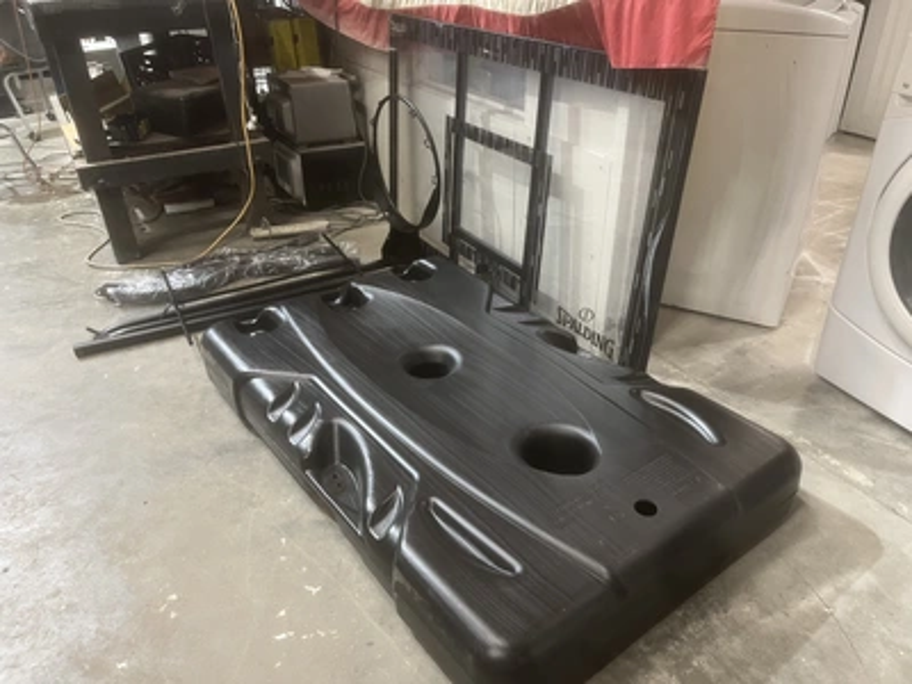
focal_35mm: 26
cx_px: 456
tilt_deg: -30.7
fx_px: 685
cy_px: 342
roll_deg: +1.6
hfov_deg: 67.3
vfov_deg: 53.1
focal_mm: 5.1
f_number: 1.6
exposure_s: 1/60
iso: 250
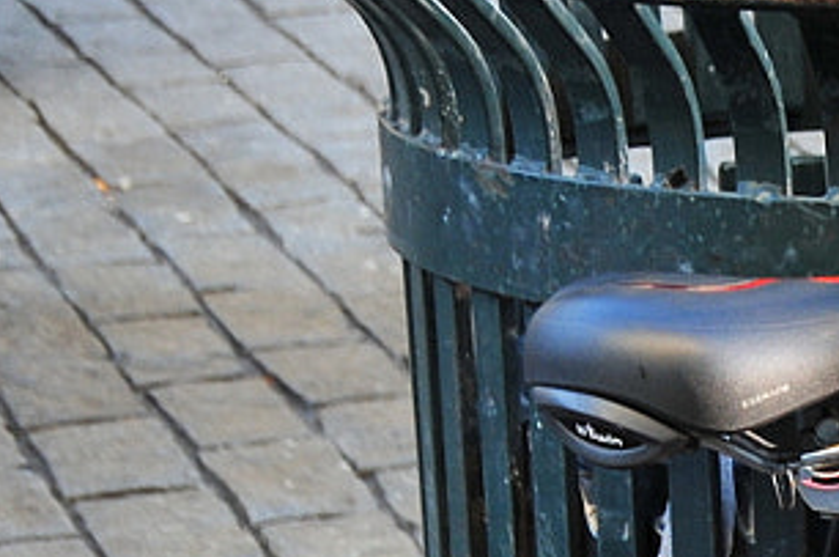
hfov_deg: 9.6
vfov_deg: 6.5
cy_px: 1113
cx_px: 1549
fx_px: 4747
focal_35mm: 204
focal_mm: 26
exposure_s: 1/80
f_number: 4.5
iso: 200
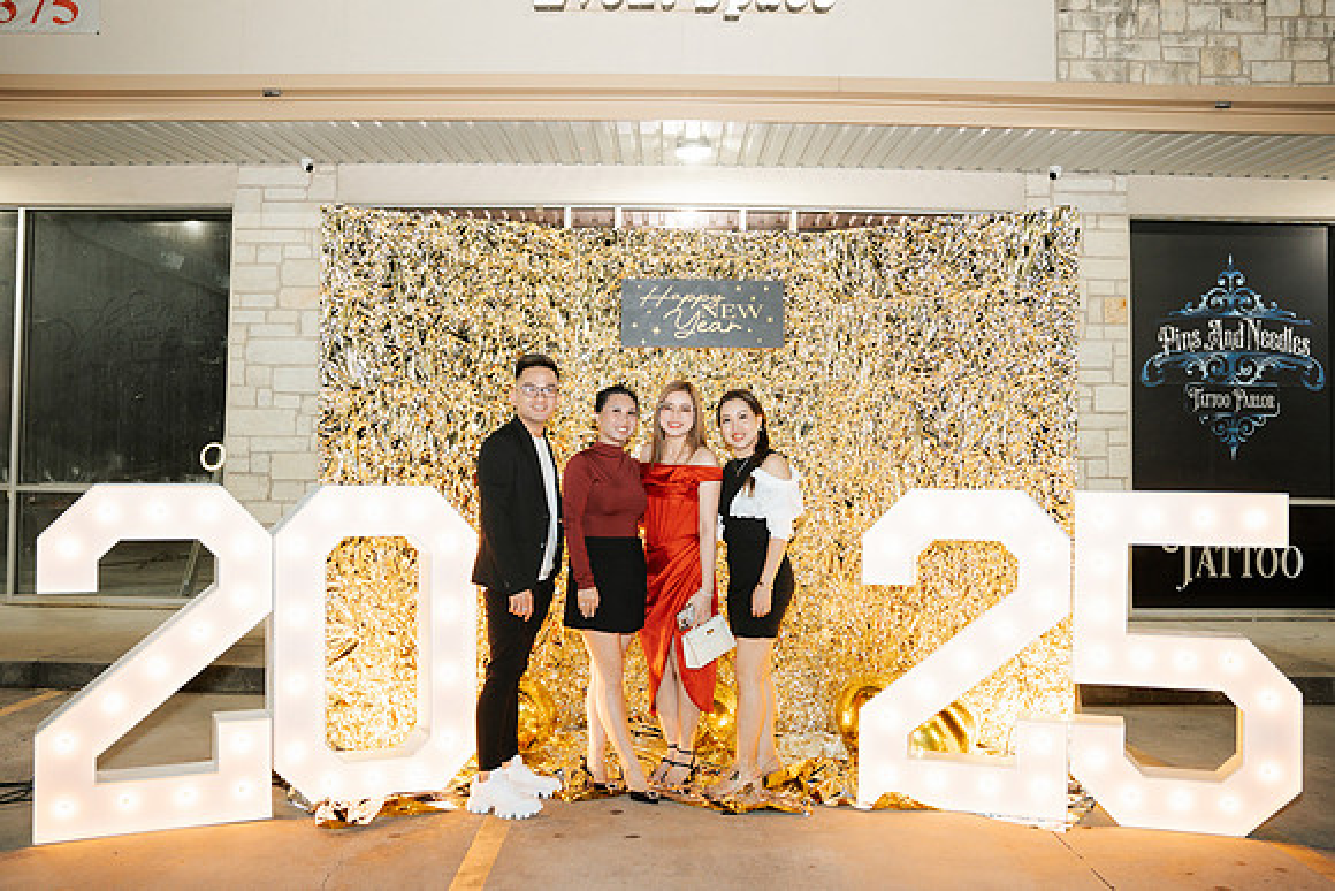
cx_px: 668
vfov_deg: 41.3
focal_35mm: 32
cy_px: 446
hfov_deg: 58.9
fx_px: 1183
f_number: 2.8
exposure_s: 1/160
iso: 1000
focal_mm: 30.6
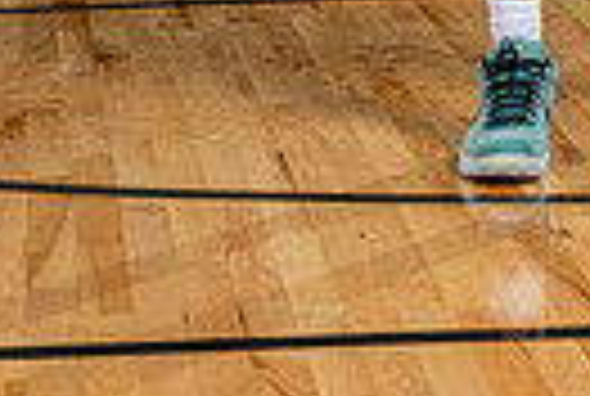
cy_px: -567
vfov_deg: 6.3
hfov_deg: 9.8
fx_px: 3433
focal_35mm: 209
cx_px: 567
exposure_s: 1/250
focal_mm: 61
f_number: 5.6
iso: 200
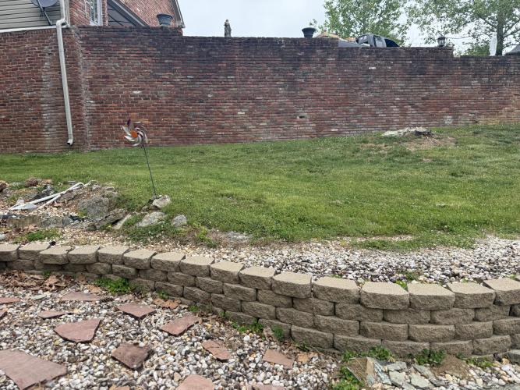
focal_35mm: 24
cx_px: 260
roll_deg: +2.4
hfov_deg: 71.6
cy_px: 195
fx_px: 360
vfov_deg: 56.8
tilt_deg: -5.6
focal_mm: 6.76
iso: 100
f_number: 1.78
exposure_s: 1/2232
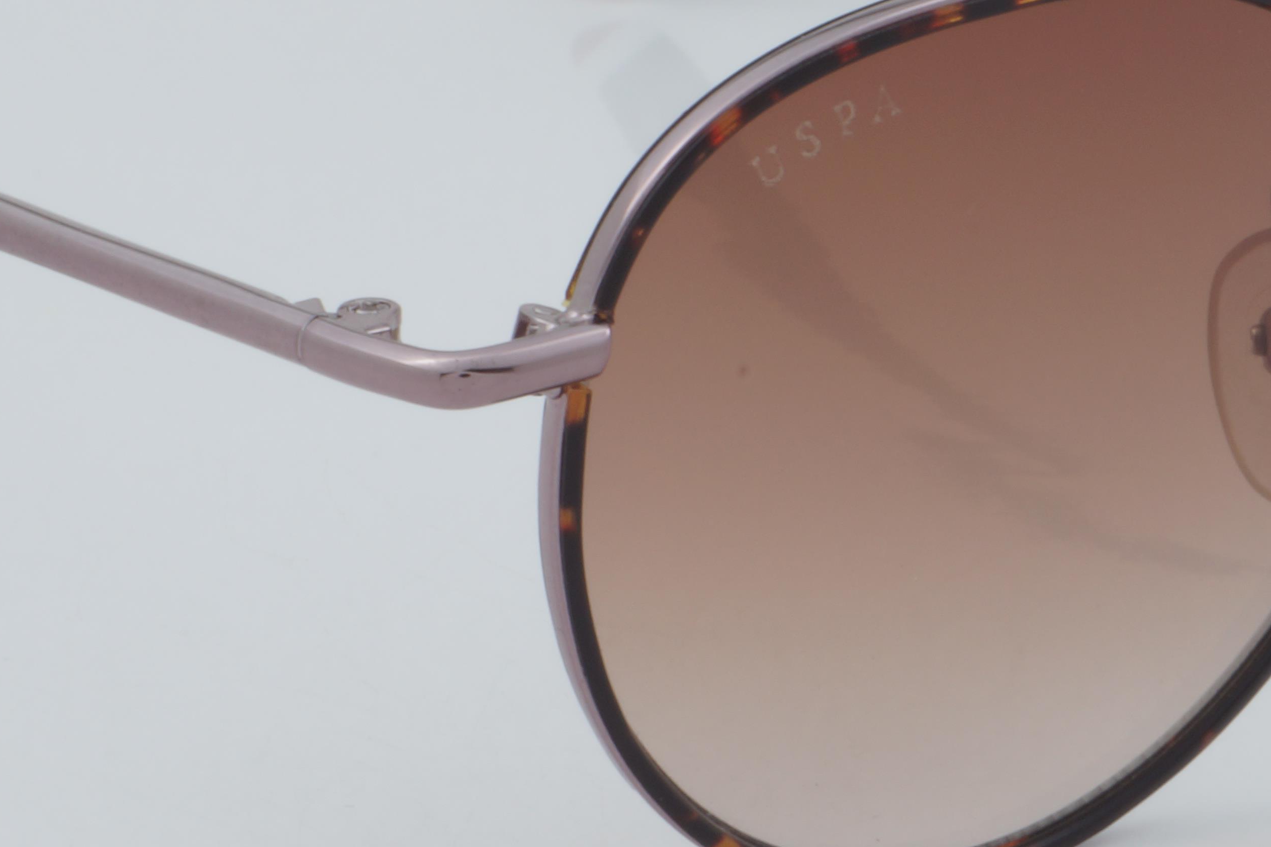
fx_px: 6319
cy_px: 291
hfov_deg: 11.5
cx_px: 839
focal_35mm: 179
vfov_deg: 7.7
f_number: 32
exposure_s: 1/3
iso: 100
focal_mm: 50
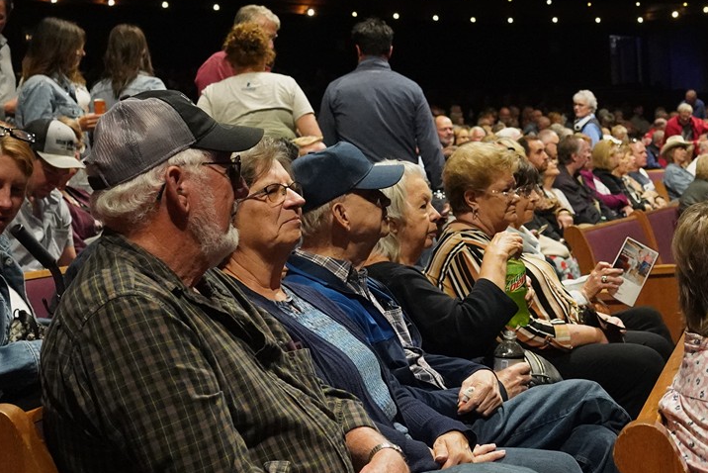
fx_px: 1594
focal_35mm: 81
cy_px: 154
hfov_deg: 24.3
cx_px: 651
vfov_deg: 16.8
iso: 8000
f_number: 4
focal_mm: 29
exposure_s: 1/100
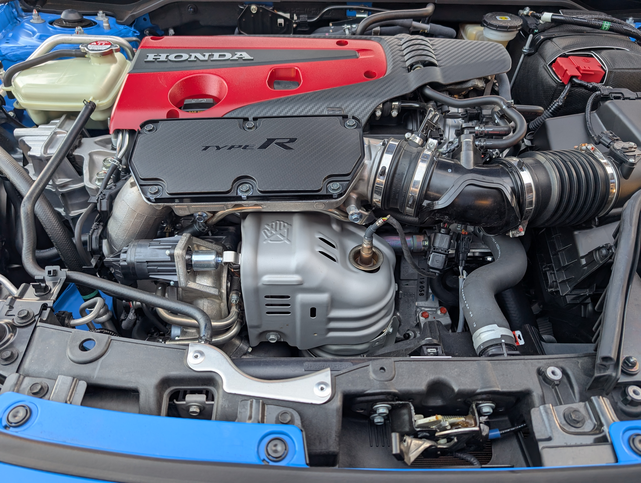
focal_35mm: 24
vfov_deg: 56.9
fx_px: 445
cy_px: 242
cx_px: 320
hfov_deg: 71.5
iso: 36
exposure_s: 1/23.8
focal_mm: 6.9
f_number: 1.68
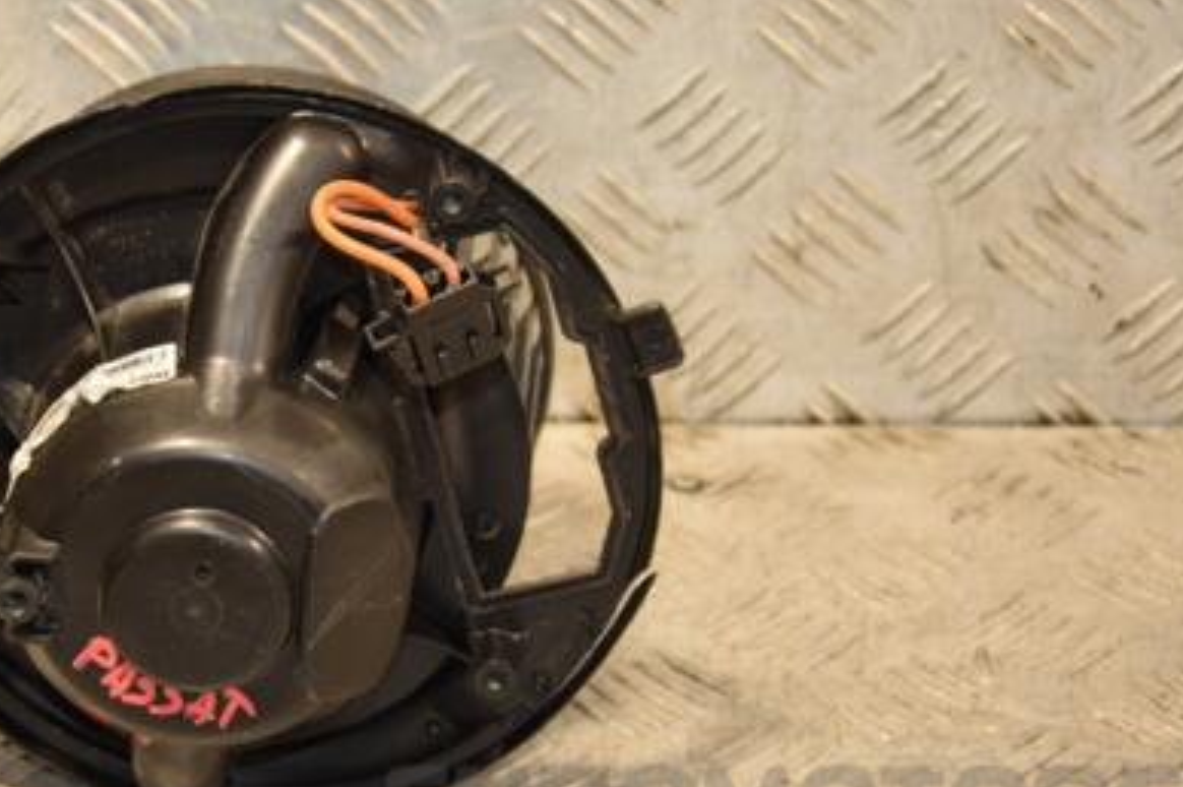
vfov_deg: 9.5
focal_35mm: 144
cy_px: 406
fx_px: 4728
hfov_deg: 14.2
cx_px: 329
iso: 800
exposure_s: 1/100
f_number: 5.3
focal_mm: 62
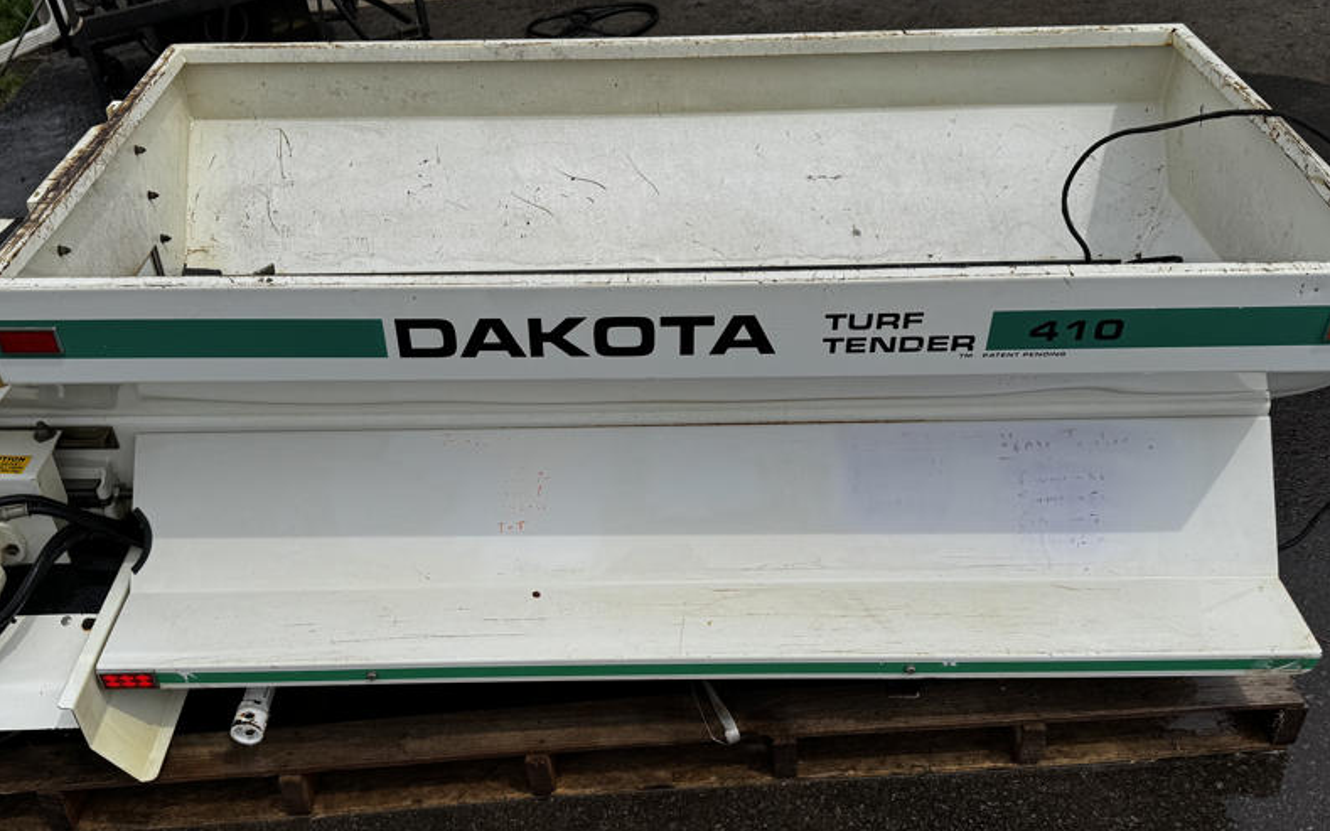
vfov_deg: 38.3
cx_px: 619
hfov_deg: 58.1
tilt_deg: -36.5
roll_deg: +5.8
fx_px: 1196
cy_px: 453
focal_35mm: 33
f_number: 1.78
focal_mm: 6.76
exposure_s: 1/10417
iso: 80
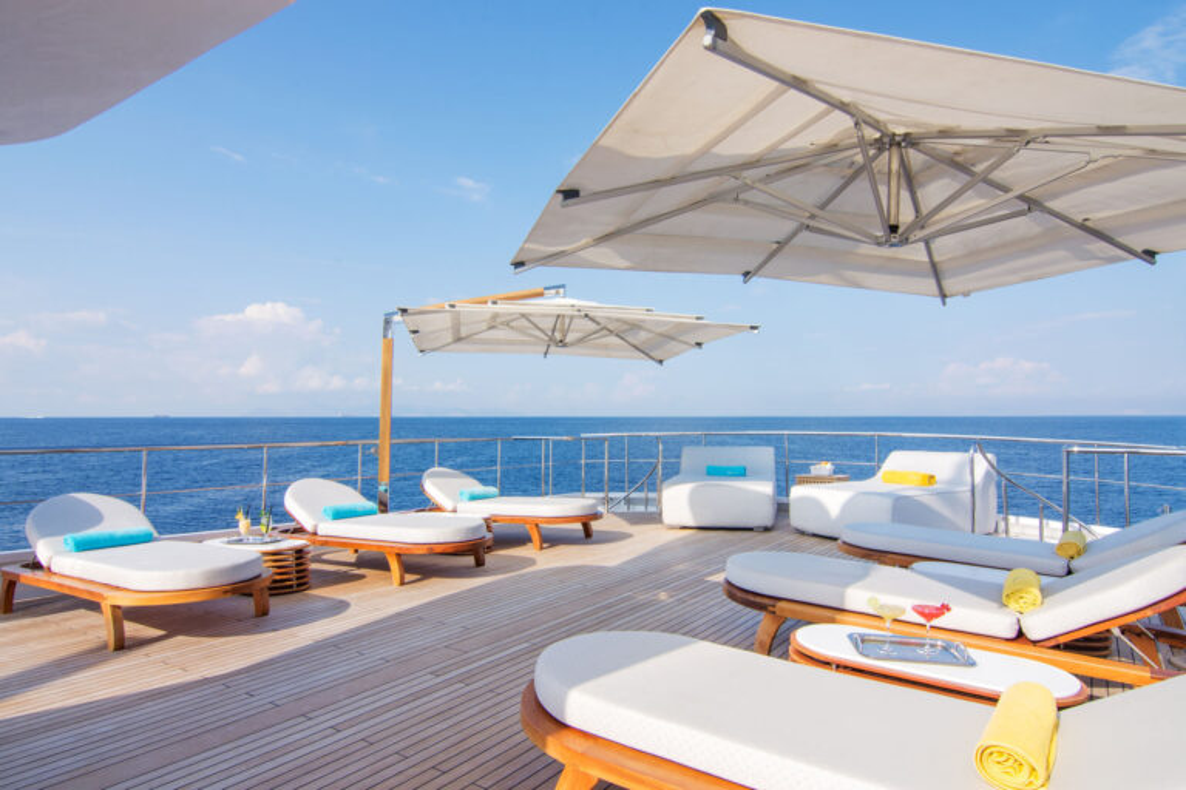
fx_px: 692
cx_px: 593
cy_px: 395
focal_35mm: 21
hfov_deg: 81.2
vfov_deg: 59.5
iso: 100
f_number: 13
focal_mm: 14
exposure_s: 1/60
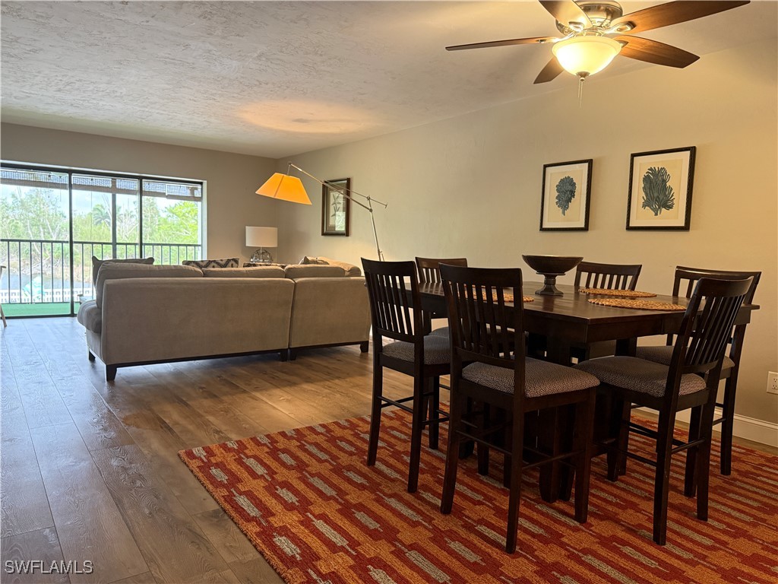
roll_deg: -1.9
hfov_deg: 71.6
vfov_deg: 56.8
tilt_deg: -4.4
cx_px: 389
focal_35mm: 24
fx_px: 539
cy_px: 292
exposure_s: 1/60
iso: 400
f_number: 1.78
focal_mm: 6.76
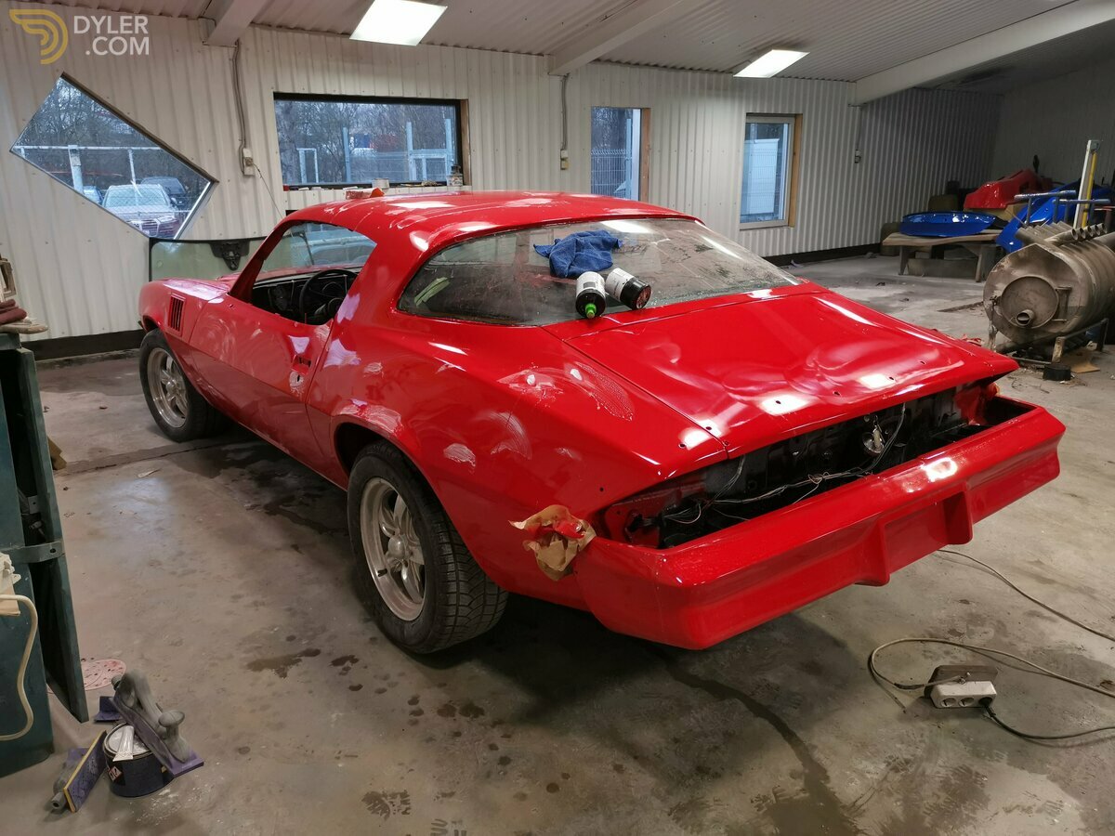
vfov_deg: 51.4
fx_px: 870
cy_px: 418
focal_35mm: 27
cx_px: 558
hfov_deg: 65.3
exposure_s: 1/100
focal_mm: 5.58
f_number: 1.8
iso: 160
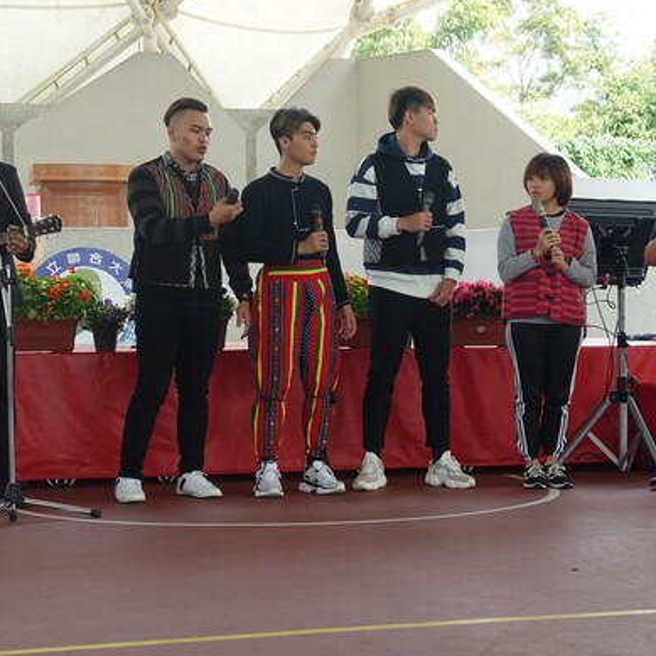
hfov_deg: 22.2
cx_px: 356
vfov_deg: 22.2
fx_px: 1672
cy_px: 320
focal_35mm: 78
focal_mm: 18.7
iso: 125
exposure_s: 1/80
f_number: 4.5
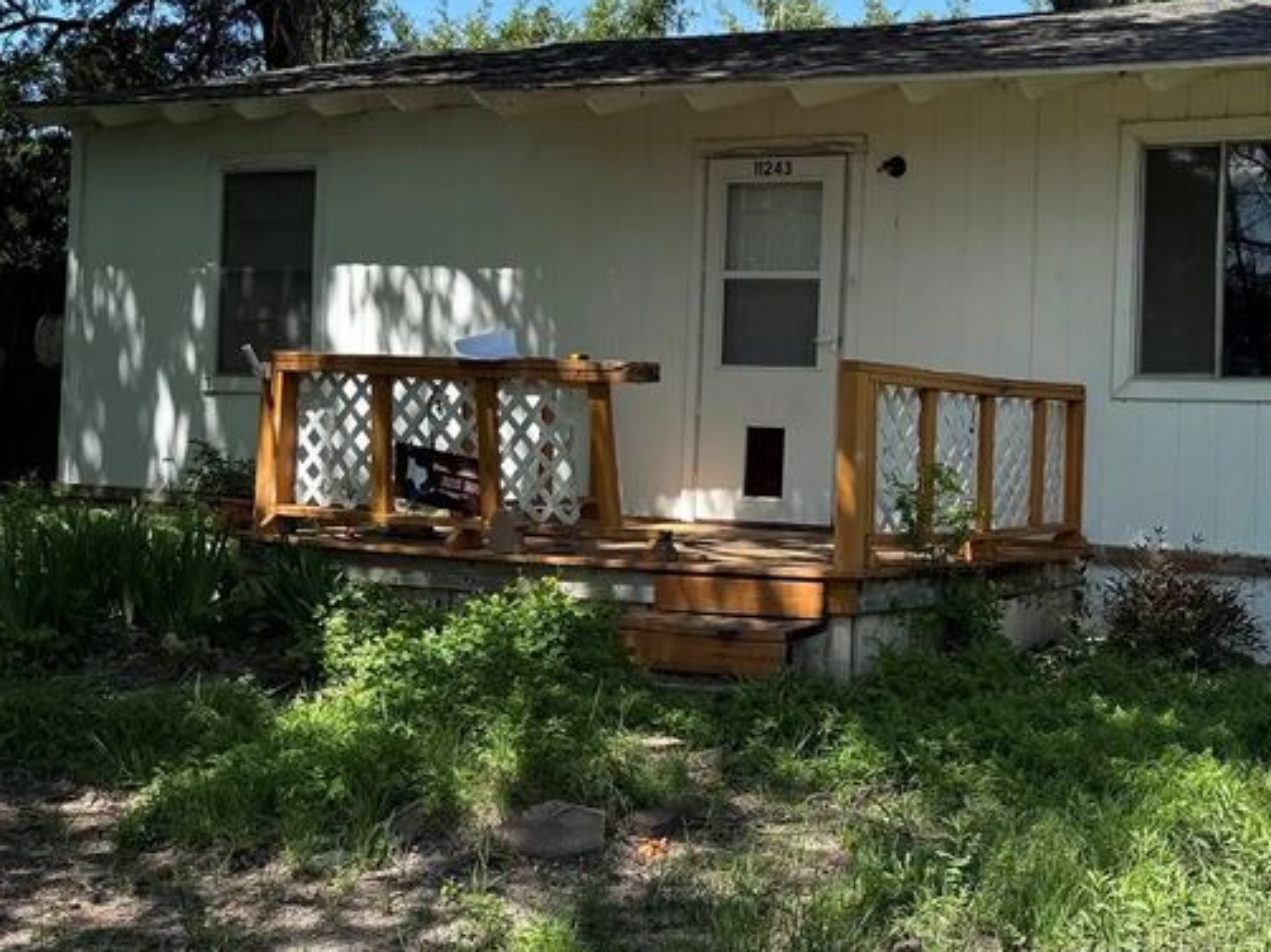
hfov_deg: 37.5
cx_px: 1025
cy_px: 375
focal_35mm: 49
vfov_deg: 29.6
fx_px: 1798
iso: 80
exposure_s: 1/1949
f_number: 1.78
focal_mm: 6.76
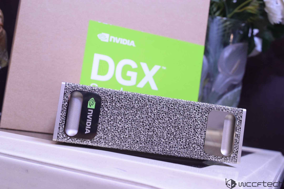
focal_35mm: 46
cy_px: 94
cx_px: 142
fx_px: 367
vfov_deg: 28.9
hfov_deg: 42.3
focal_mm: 31
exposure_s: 1/13
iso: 1600
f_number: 9
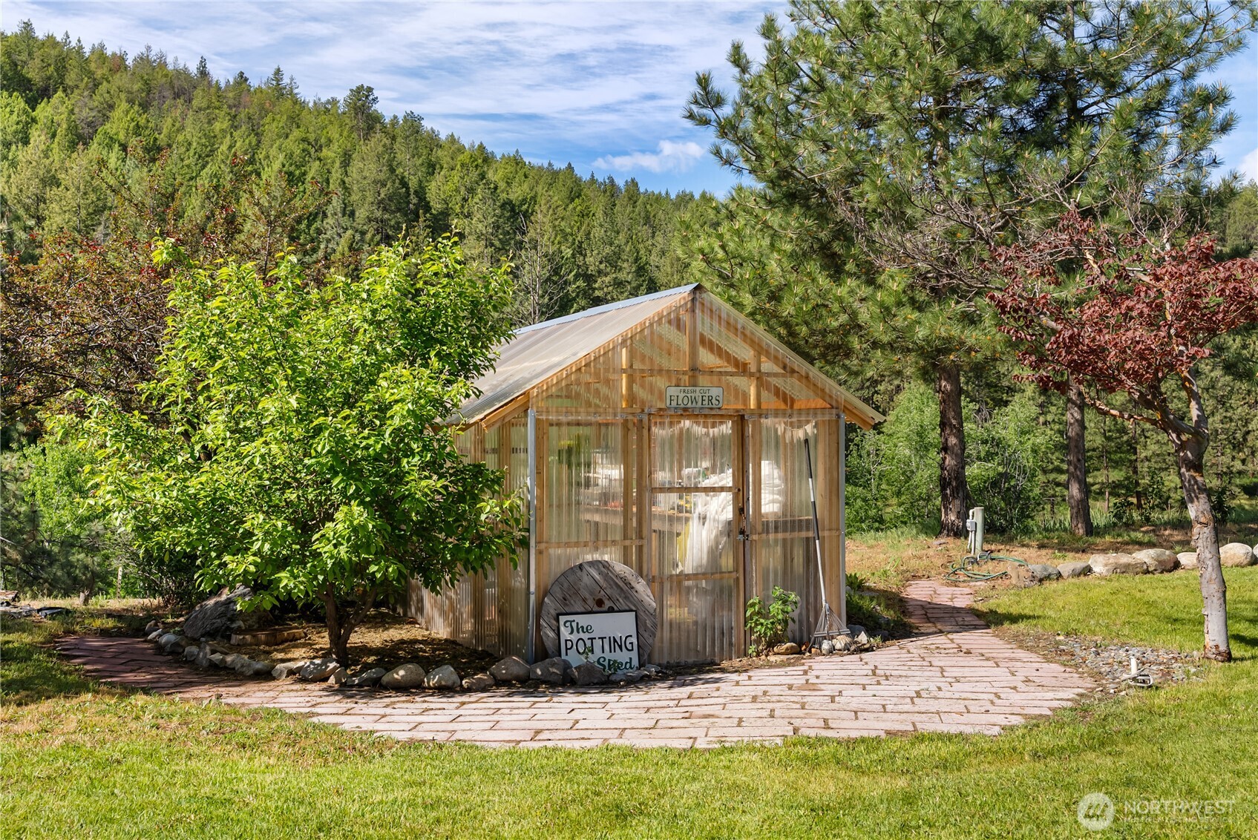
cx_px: 629
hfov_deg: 59.2
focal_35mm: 32
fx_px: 1108
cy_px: 420
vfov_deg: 41.5
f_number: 7.1
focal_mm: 31.7
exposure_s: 1/50
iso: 100
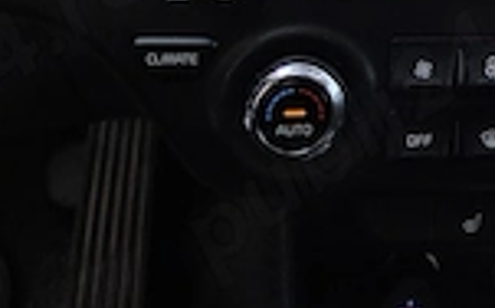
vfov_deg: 11.7
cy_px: -360
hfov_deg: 19.9
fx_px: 1307
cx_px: 626
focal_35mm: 97
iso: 64
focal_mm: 6.5
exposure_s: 1/1879
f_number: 1.4
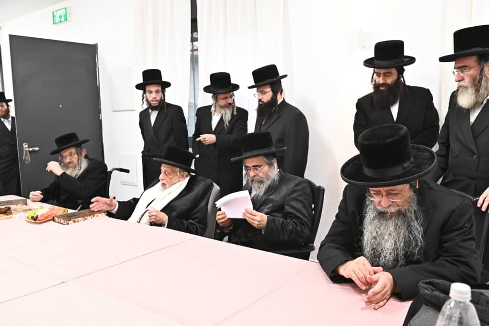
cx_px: 244
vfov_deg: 44.9
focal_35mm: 29
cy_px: 163
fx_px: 394
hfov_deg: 63.7
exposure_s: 1/125
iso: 3200
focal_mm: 29
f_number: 5.6
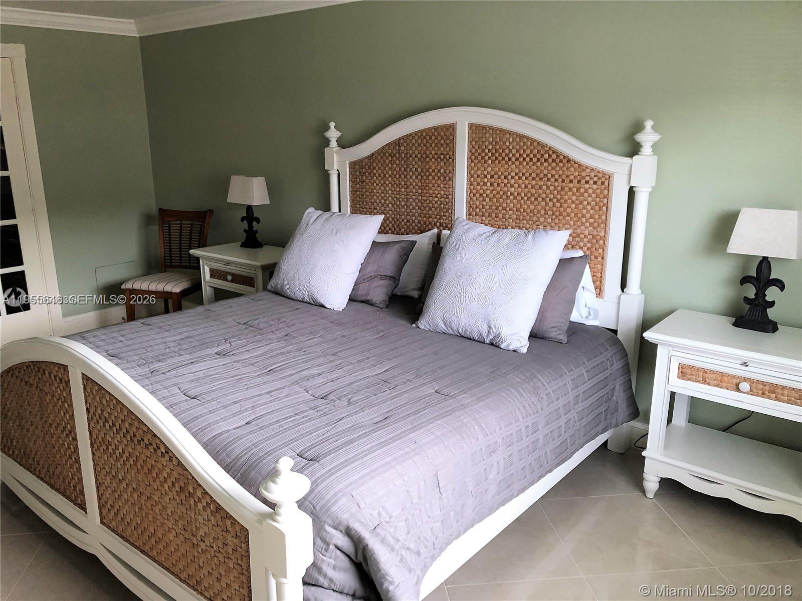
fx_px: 649
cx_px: 401
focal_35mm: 28
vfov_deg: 49.7
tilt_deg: -16.4
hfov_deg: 63.4
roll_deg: +1.0
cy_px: 300
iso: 100
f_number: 1.8
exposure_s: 1/13
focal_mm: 3.99
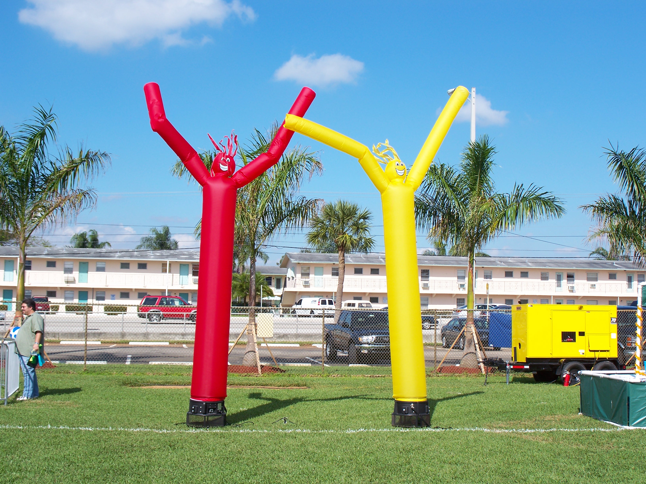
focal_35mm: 51
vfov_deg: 28.6
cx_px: 323
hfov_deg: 37.5
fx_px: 952
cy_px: 242
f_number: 4.5
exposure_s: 1/500
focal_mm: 10.7
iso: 64
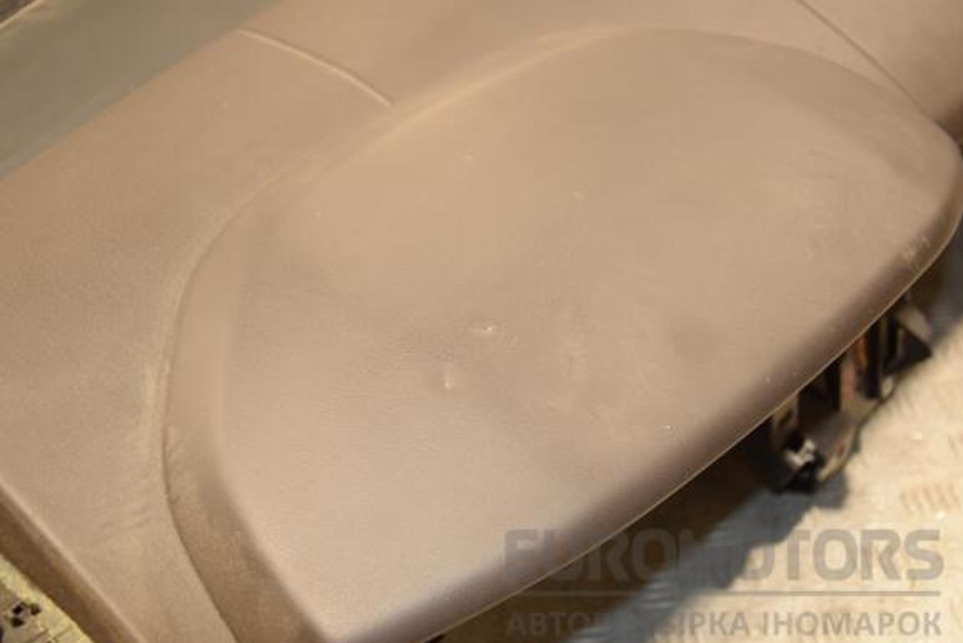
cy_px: 332
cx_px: 474
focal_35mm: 53
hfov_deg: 37.5
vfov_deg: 25.5
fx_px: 1418
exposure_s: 1/125
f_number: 5
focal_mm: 34
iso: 800
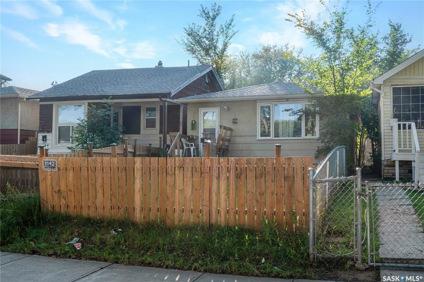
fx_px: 424
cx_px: 212
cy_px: 141
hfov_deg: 53.1
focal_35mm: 36
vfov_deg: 36.9
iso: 100
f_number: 6.3
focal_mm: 24
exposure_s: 1/80
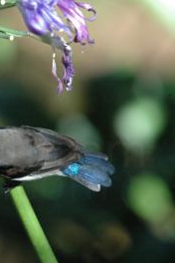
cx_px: -6
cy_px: 132
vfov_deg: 1.8
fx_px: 8283
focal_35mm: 1136
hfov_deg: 1.2
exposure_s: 1/500
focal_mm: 500
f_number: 8
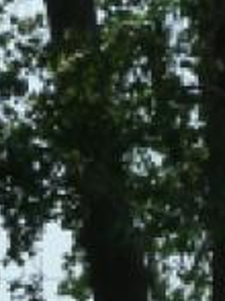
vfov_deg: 5.1
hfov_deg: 3.8
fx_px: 3324
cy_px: 490
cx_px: 505
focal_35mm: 383
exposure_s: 1/500
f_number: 4.5
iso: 125
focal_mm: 9.1
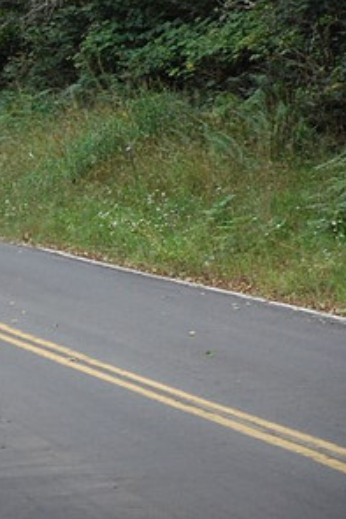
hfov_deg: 4.4
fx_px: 4459
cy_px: 299
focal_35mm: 309
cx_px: -149
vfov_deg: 6.7
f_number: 5.6
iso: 1600
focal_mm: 105
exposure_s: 1/250
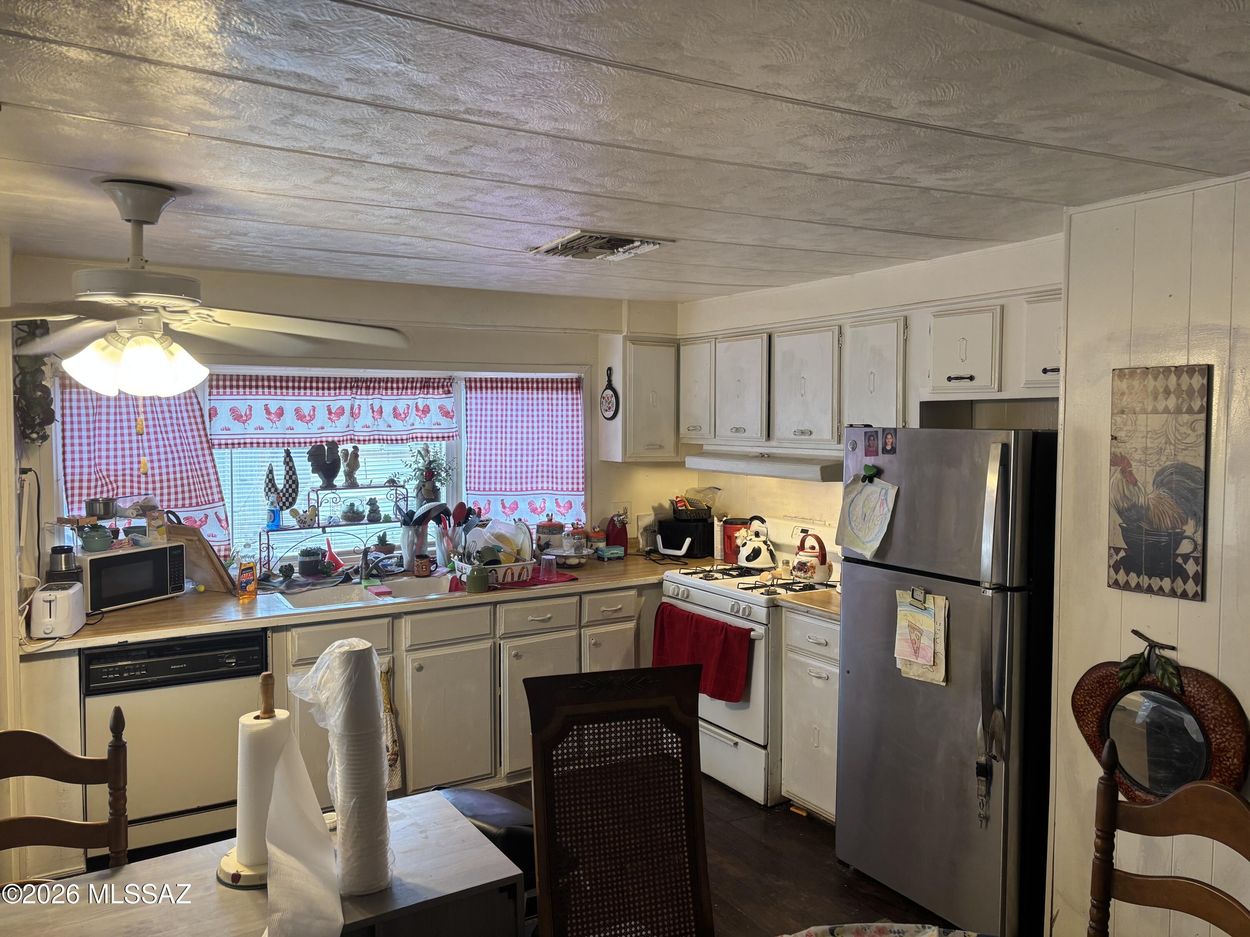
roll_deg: +0.3
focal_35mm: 26
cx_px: 625
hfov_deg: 67.3
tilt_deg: -2.8
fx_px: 939
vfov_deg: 53.1
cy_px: 468
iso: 100
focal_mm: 5.96
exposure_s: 1/60
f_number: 1.6
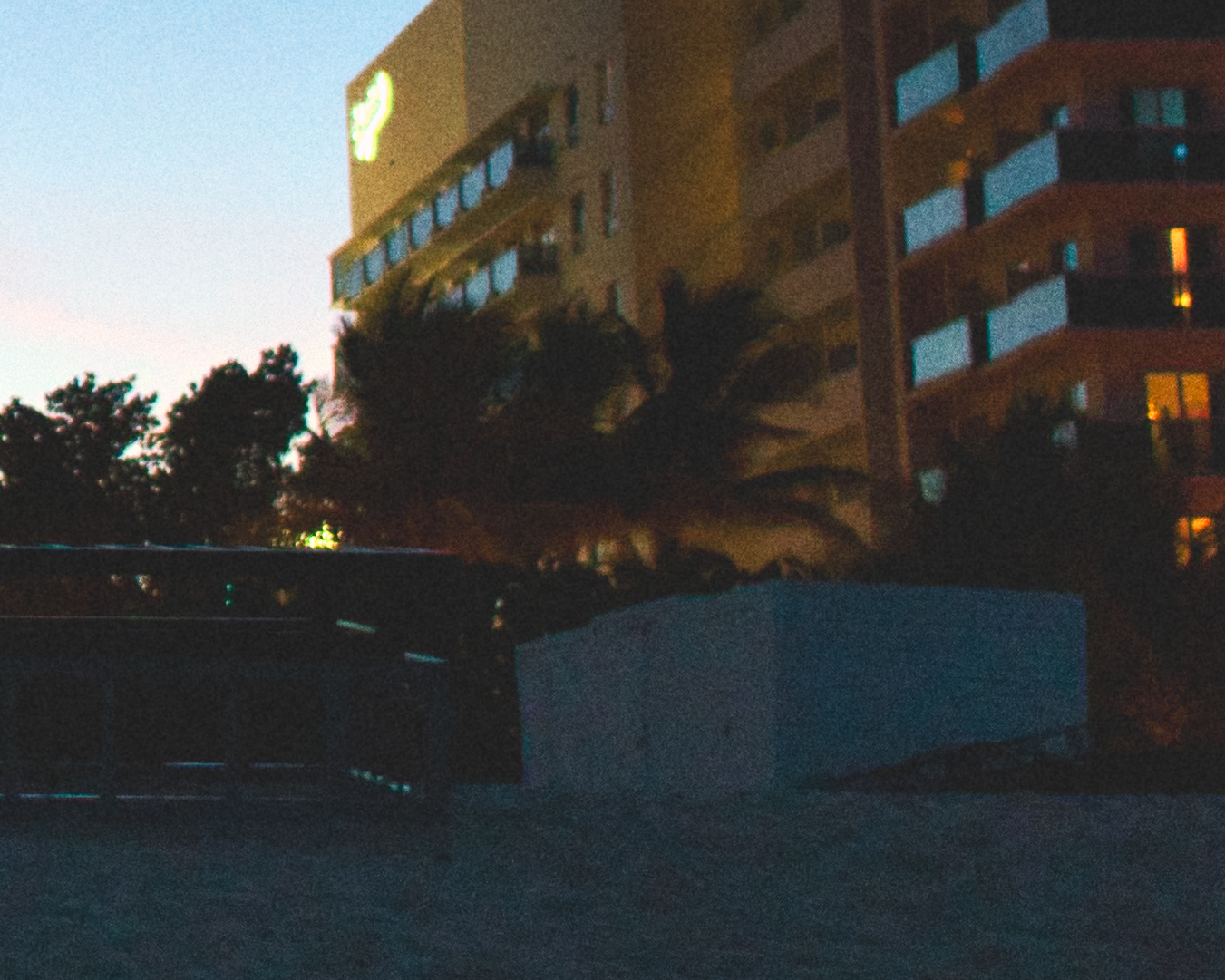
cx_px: -810
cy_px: -148
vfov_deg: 10.2
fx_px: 5439
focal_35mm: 150
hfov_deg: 12.0
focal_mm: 24
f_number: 1.8
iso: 1600
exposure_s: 1/60
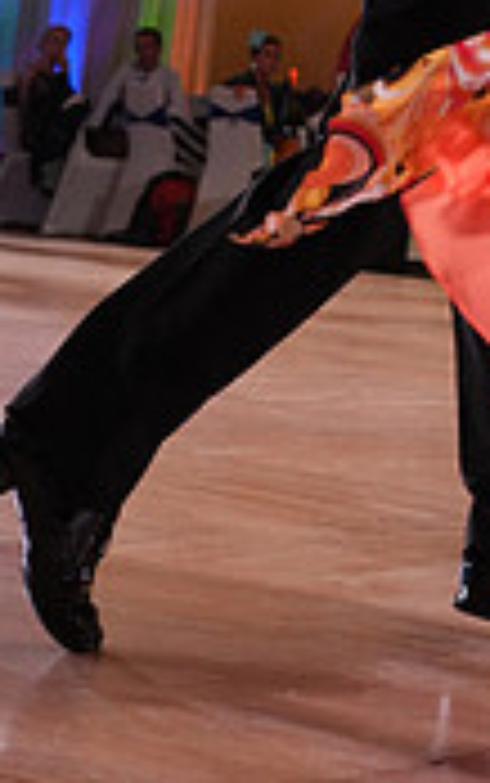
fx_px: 2688
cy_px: -374
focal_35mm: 126
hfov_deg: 10.1
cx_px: 744
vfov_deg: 15.4
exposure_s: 1/400
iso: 2000
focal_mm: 37
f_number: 4
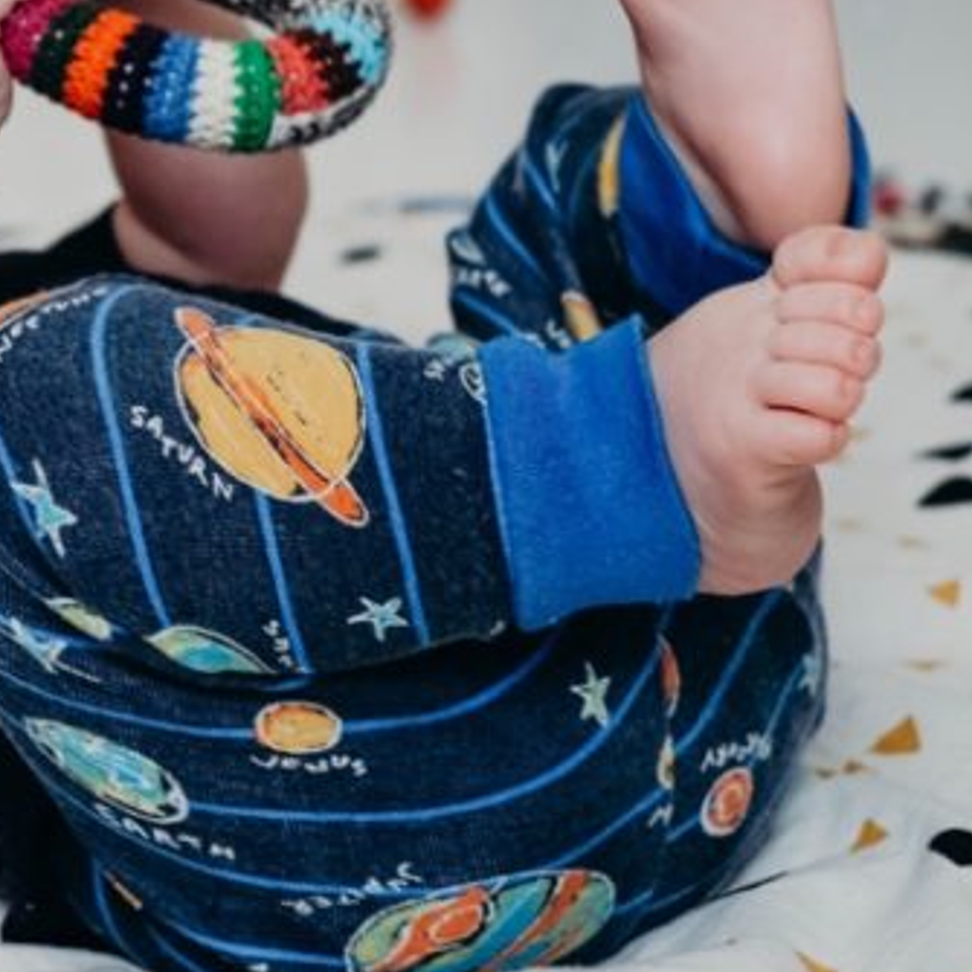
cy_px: 441
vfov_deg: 13.5
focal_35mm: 129
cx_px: -276
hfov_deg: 13.1
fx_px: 4098
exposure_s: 1/60
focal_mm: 35
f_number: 4
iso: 400
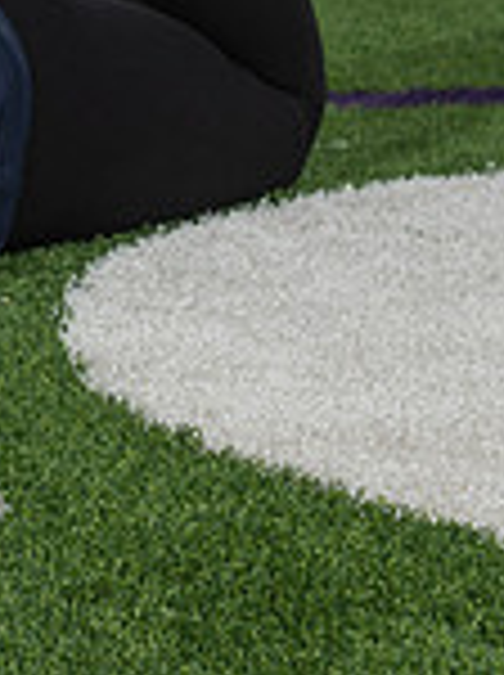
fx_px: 3991
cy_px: -166
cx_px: -396
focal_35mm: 205
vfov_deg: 9.5
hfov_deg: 7.0
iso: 160
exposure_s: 1/200
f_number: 8
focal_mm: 50
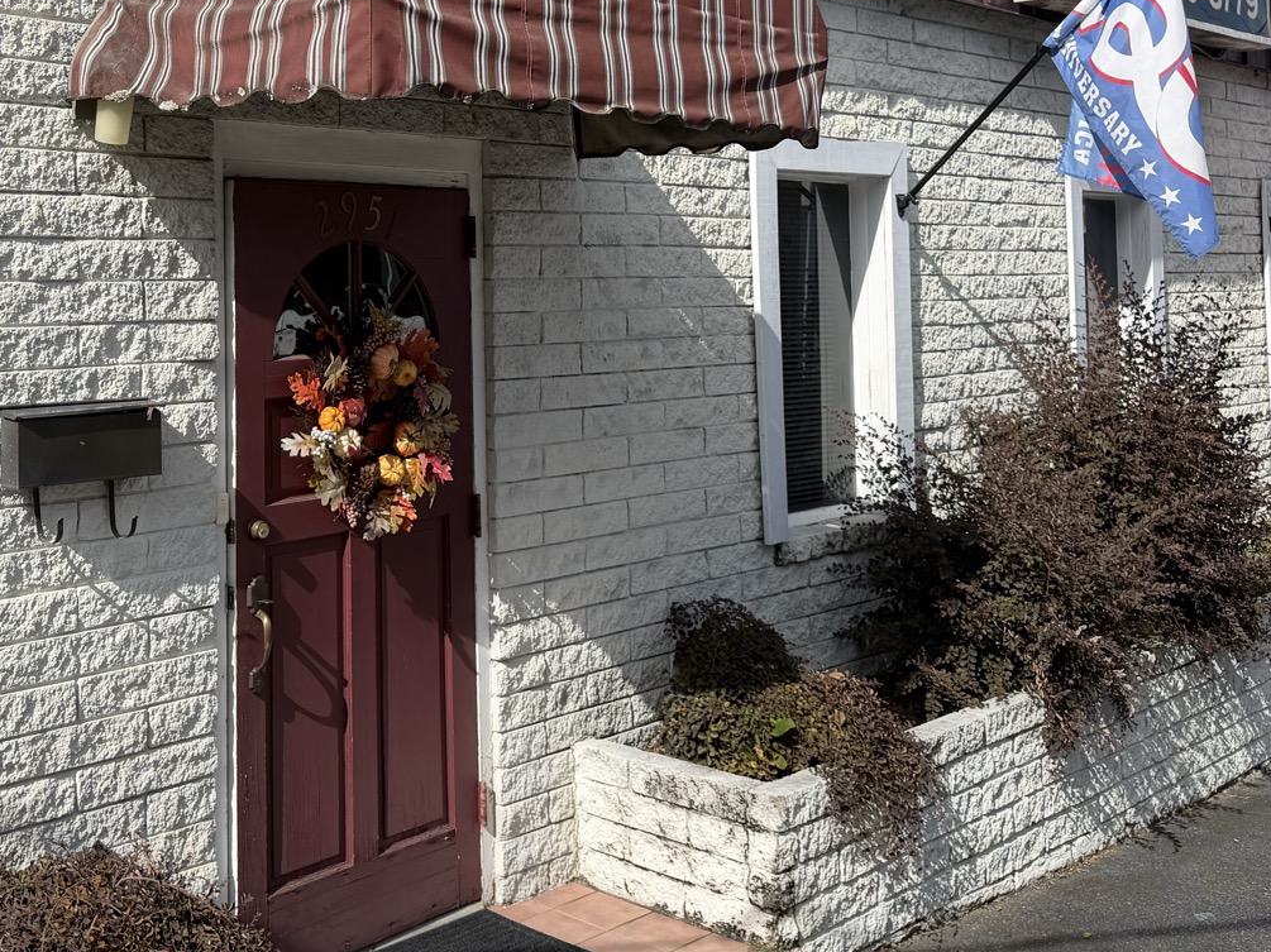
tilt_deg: +2.2
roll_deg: -0.3
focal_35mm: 43
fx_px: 1578
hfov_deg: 42.9
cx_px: 368
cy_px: 238
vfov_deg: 32.9
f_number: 1.78
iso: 80
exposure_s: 1/6711
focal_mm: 6.76
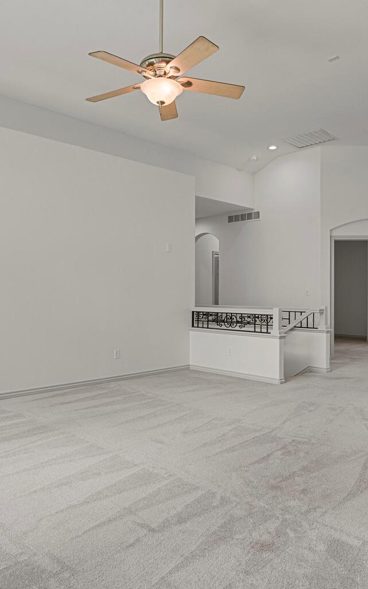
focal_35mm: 27
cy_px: 289
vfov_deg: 68.4
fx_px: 433
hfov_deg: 45.9
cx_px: 156
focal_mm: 17
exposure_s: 1/1.67
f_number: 8
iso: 250
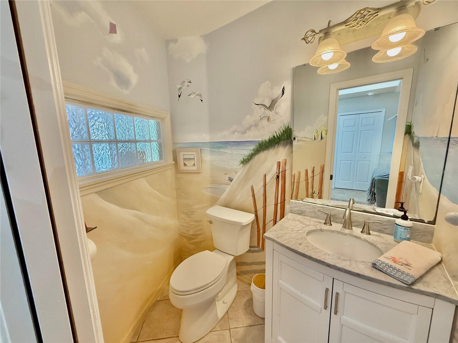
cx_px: 229
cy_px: 172
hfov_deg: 102.1
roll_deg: +0.1
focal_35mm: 14
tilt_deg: -8.7
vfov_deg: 85.7
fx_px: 185
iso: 320
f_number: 2.2
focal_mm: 2.22
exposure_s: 1/120
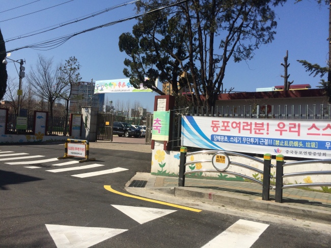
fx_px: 287
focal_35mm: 30
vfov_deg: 46.8
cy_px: 124
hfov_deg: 60.0
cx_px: 166
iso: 40
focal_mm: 4.12
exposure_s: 1/3425
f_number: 2.2
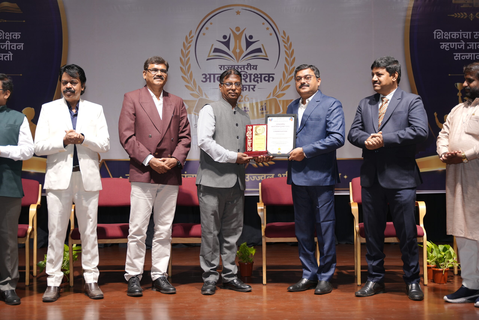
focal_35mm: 53
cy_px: 160
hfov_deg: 37.7
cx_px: 240
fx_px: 701
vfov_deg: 25.7
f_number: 2.8
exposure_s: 1/100
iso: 400
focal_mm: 52.7
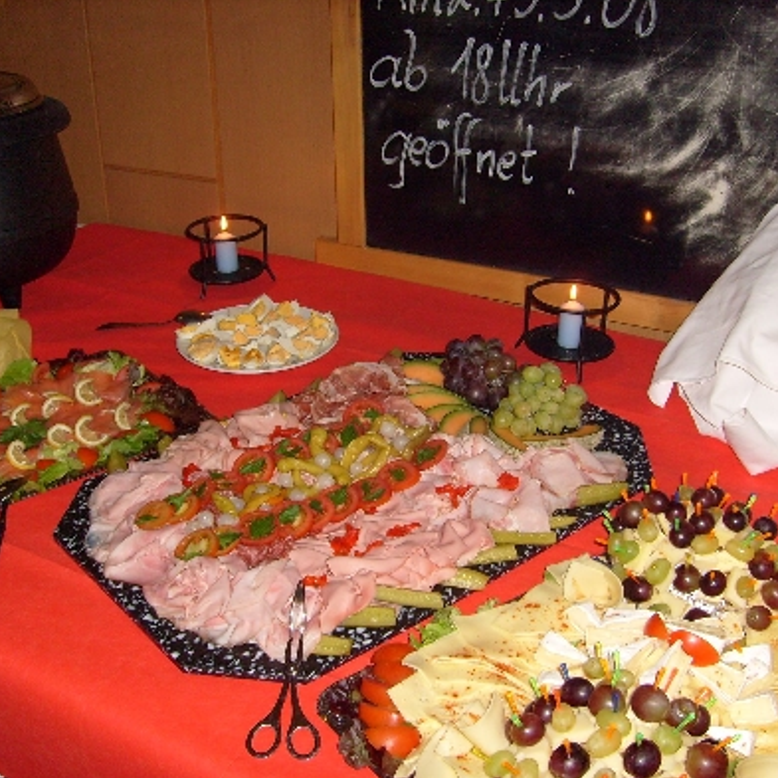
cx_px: 379
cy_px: 394
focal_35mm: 42
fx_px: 1068
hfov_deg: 40.0
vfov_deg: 40.0
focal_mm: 5.8
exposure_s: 1/45
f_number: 2.8
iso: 100
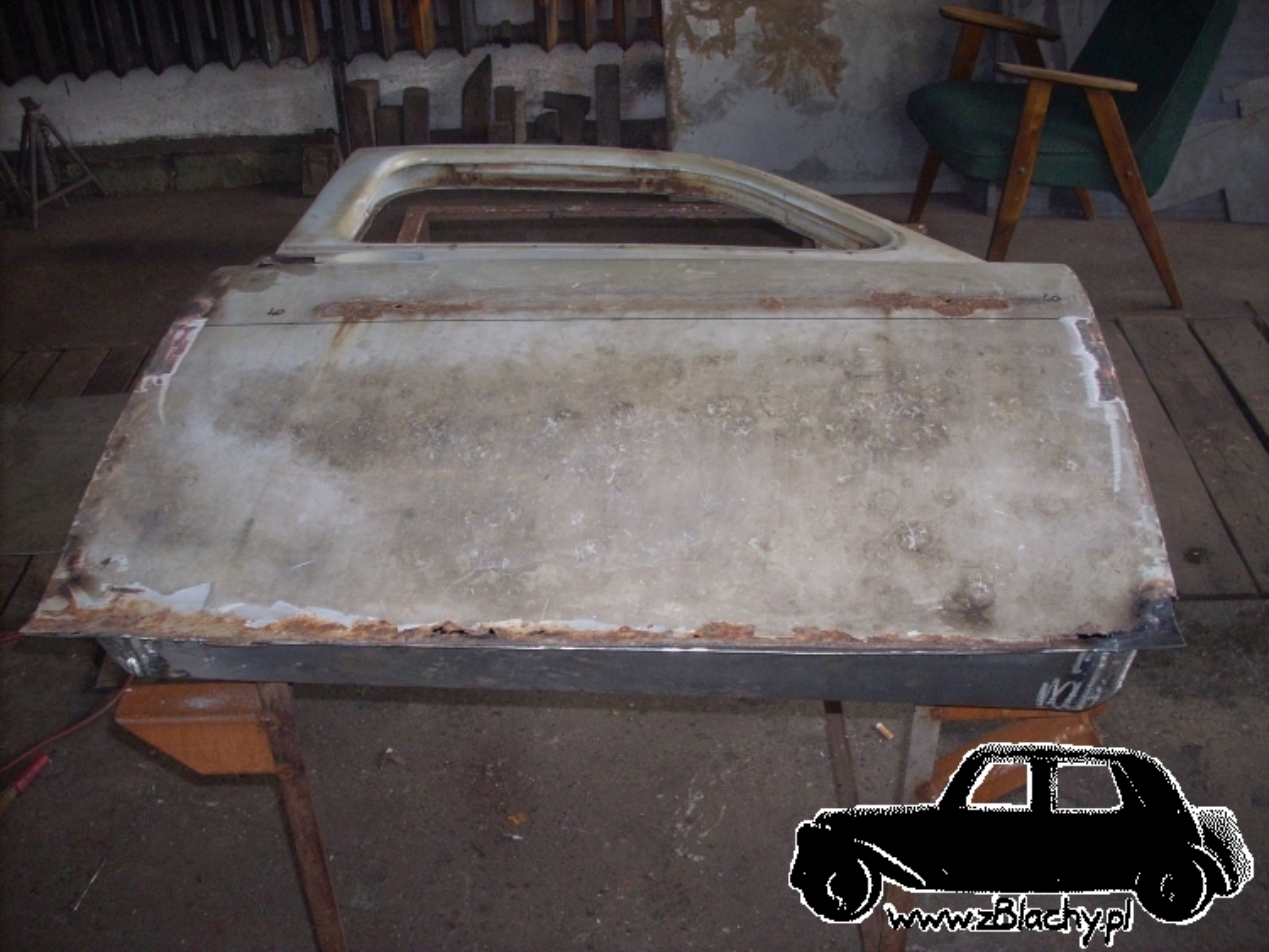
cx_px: 634
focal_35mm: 37
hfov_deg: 50.1
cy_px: 476
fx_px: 1357
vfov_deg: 38.7
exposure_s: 1/60
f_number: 2.8
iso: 200
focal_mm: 6.2
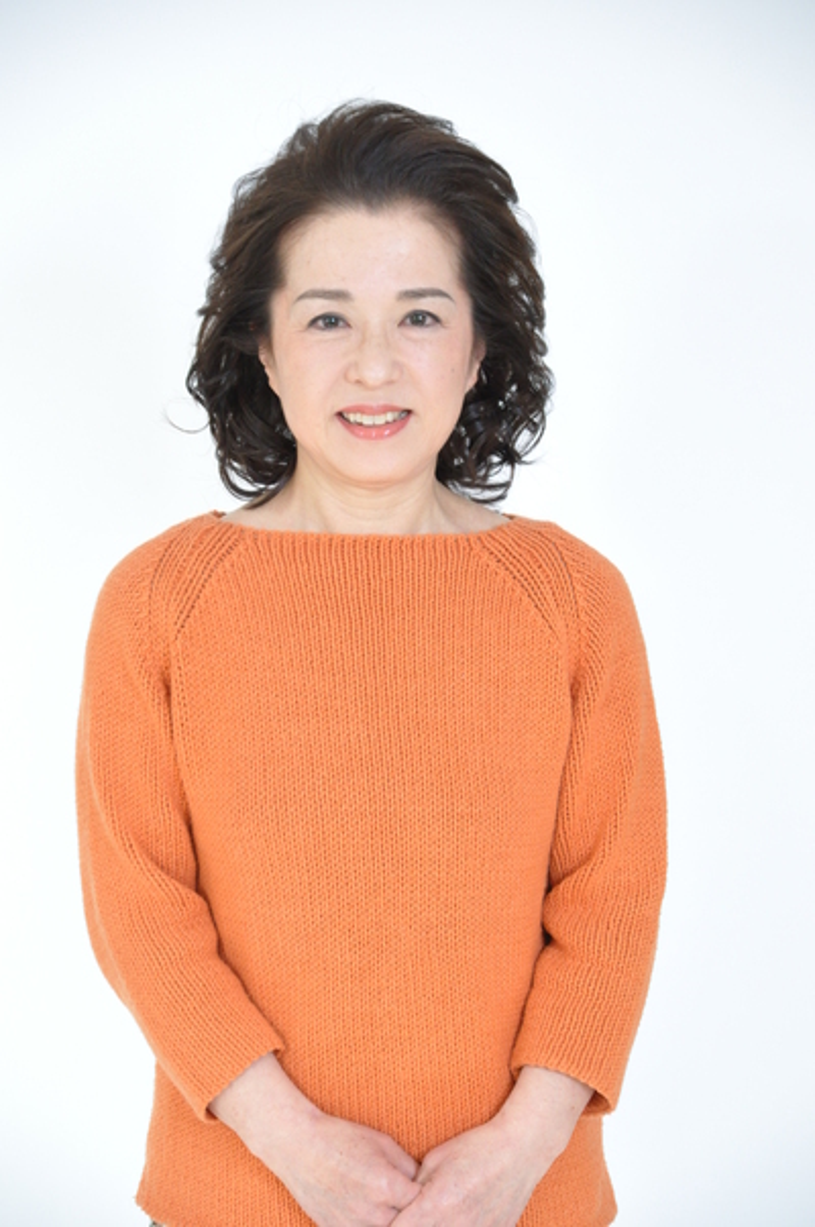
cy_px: 614
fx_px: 3165
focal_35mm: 93
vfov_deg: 21.9
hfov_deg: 14.7
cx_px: 408
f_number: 4.2
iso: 1600
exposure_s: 1/40
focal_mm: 62
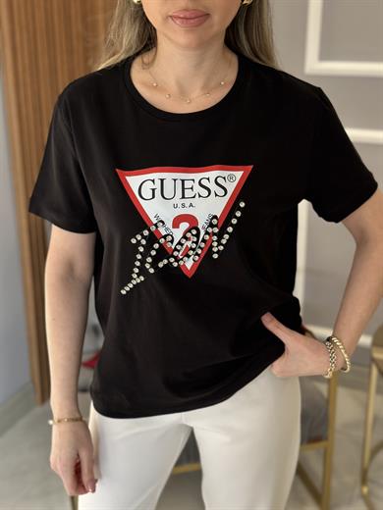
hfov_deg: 30.3
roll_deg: -0.2
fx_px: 708
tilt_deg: -21.4
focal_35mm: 48
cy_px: 255
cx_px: 192
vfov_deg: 39.7
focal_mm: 6.86
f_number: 1.78
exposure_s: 1/121
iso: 100
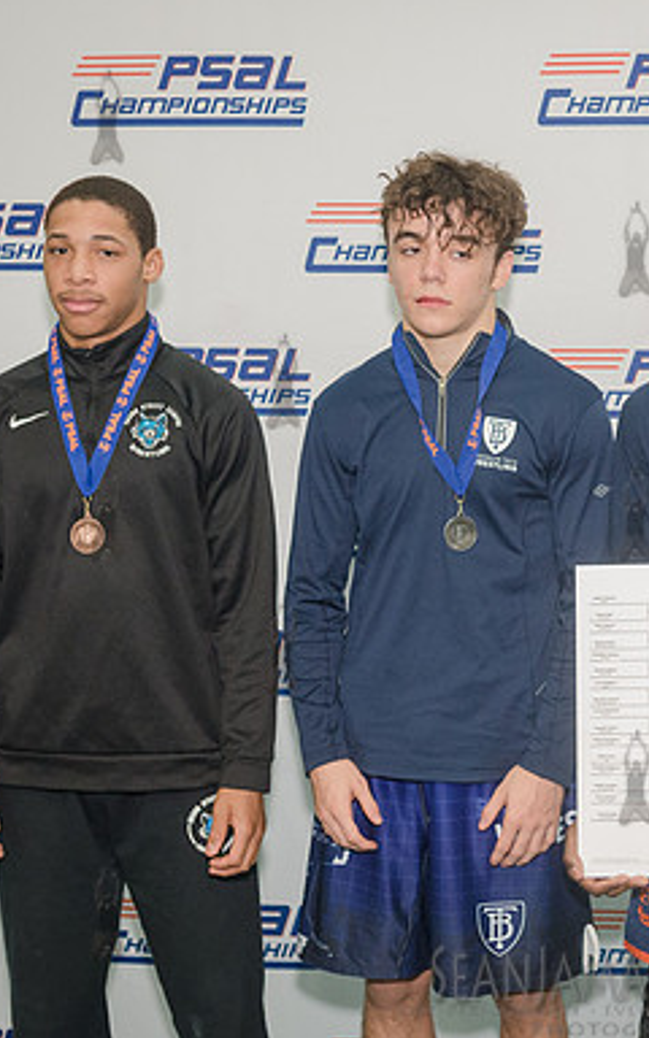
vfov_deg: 29.4
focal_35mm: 70
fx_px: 1981
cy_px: 502
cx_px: 616
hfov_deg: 18.2
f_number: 3.2
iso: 4000
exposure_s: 1/320
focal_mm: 35
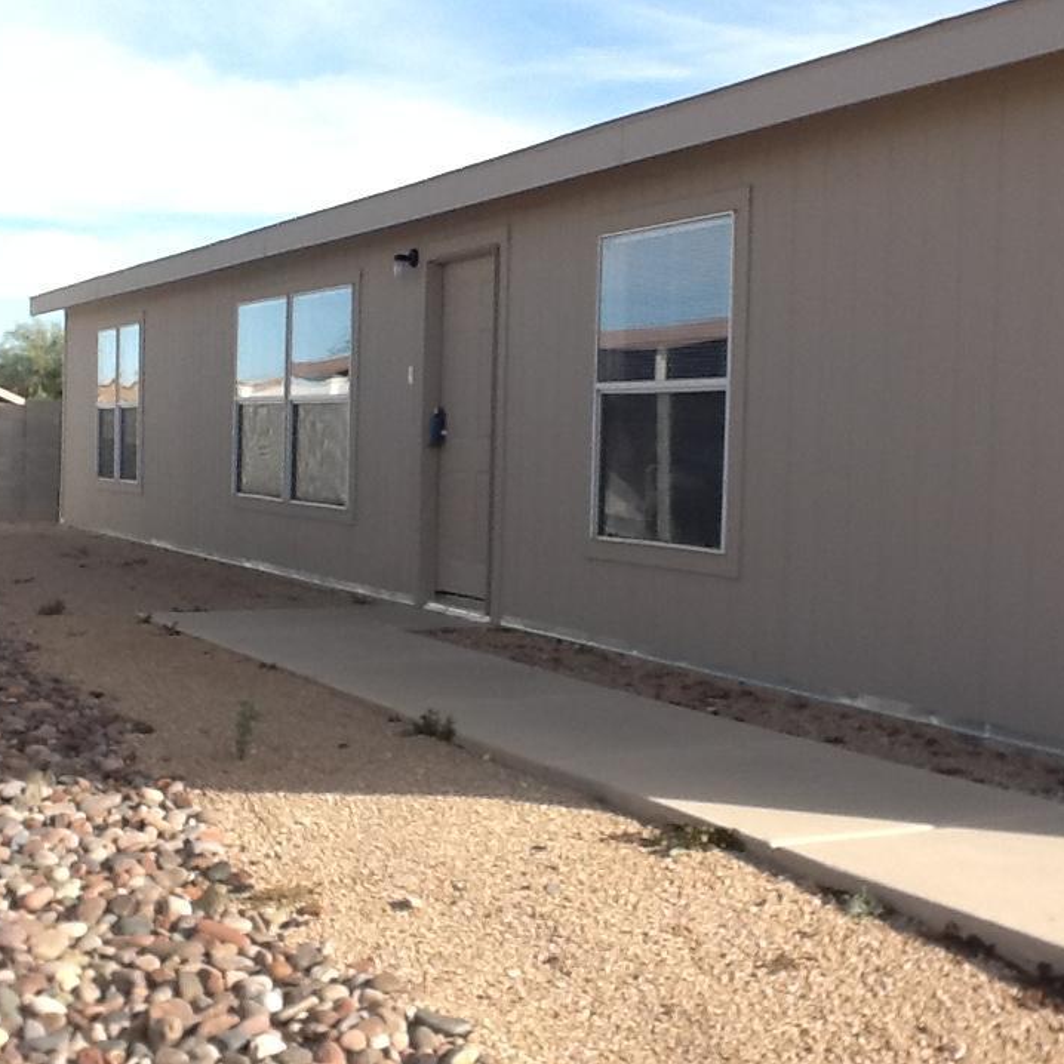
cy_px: 532
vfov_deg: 32.8
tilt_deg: -1.7
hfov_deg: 32.8
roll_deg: -0.6
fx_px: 1808
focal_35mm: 52
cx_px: 525
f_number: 2.4
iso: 40
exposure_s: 1/787
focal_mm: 2.03
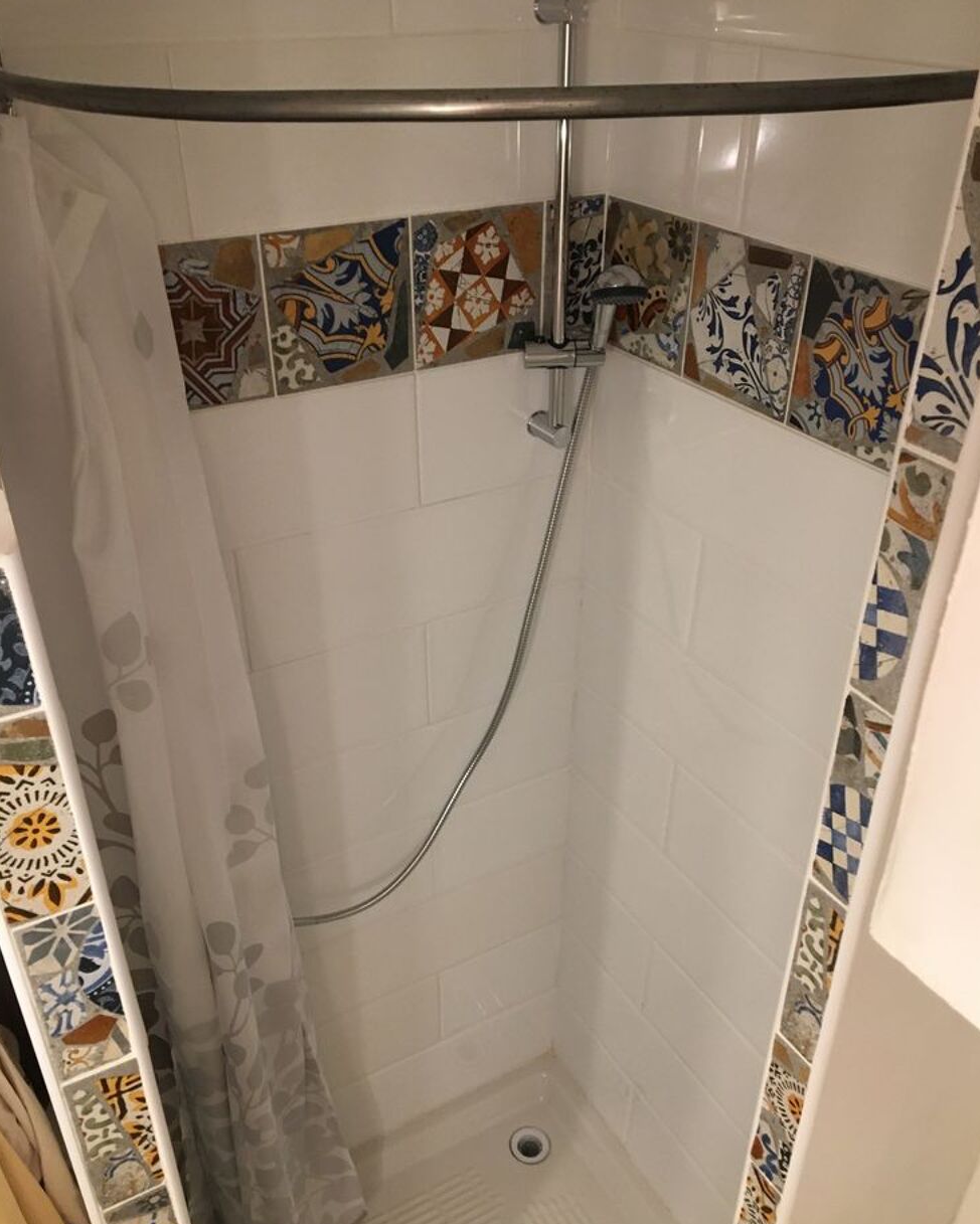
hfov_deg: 47.1
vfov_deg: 57.1
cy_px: 662
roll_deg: -0.6
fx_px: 1124
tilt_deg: -31.4
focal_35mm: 31
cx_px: 497
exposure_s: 1/33
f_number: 2.2
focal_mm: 4.15
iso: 160
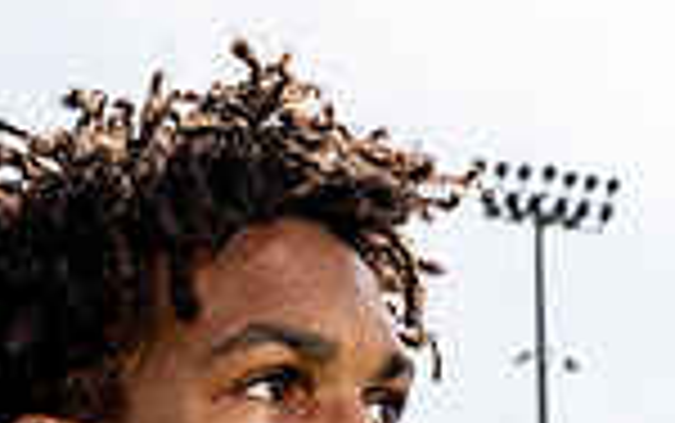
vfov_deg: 11.0
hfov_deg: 19.8
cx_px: 130
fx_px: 1915
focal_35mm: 104
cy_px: 958
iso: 100
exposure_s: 1/250
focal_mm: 34
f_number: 8
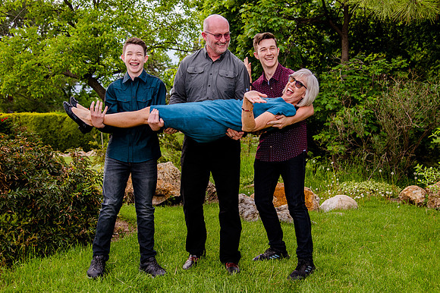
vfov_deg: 30.1
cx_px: 240
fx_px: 545
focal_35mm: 45
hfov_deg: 43.9
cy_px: 130
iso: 160
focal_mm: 35
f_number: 4.5
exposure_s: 1/200
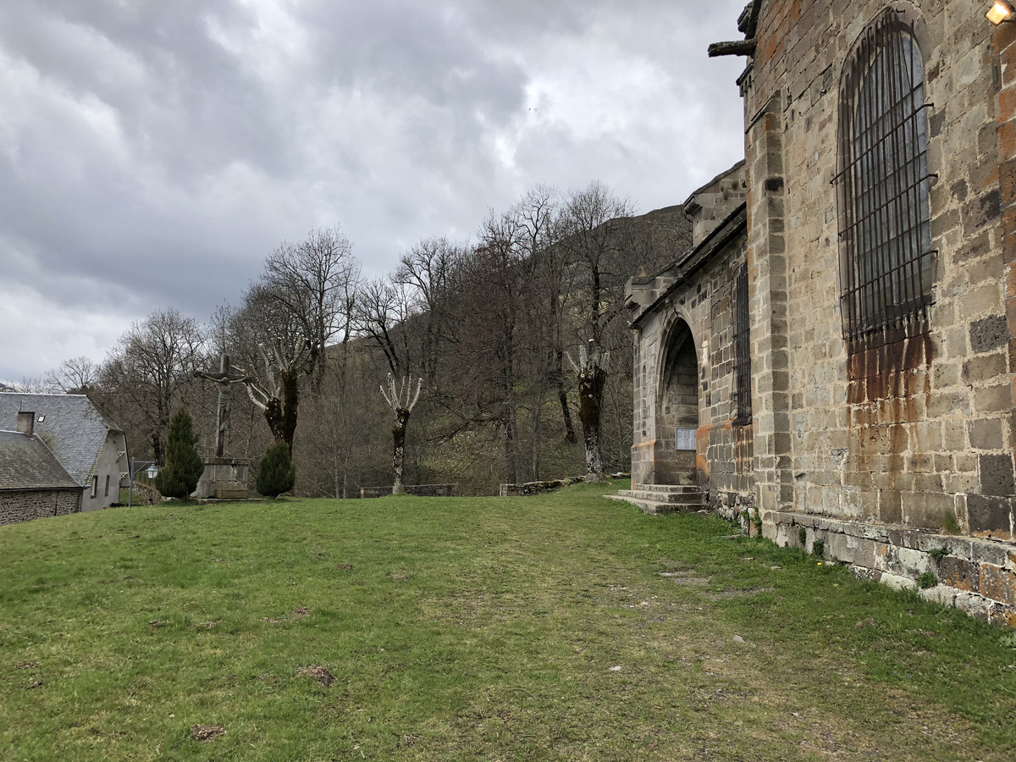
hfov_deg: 63.4
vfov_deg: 49.7
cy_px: 381
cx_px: 508
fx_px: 822
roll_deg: -0.5
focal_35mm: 28
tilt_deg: +7.2
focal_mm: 4
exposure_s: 1/1499
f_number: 1.8
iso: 20
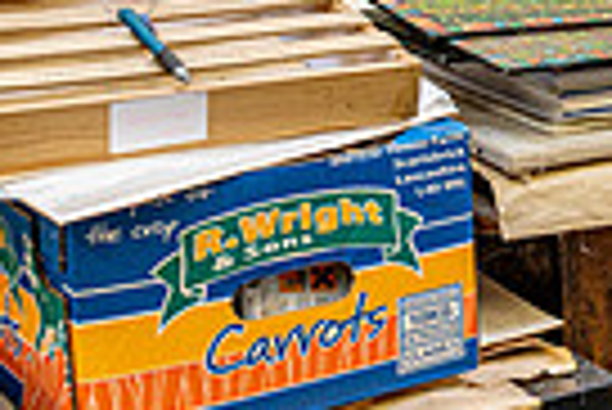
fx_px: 1838
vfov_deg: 12.6
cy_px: 16
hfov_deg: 16.4
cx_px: 1044
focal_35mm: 108
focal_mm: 24
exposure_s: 1/8
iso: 64
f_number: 5.6
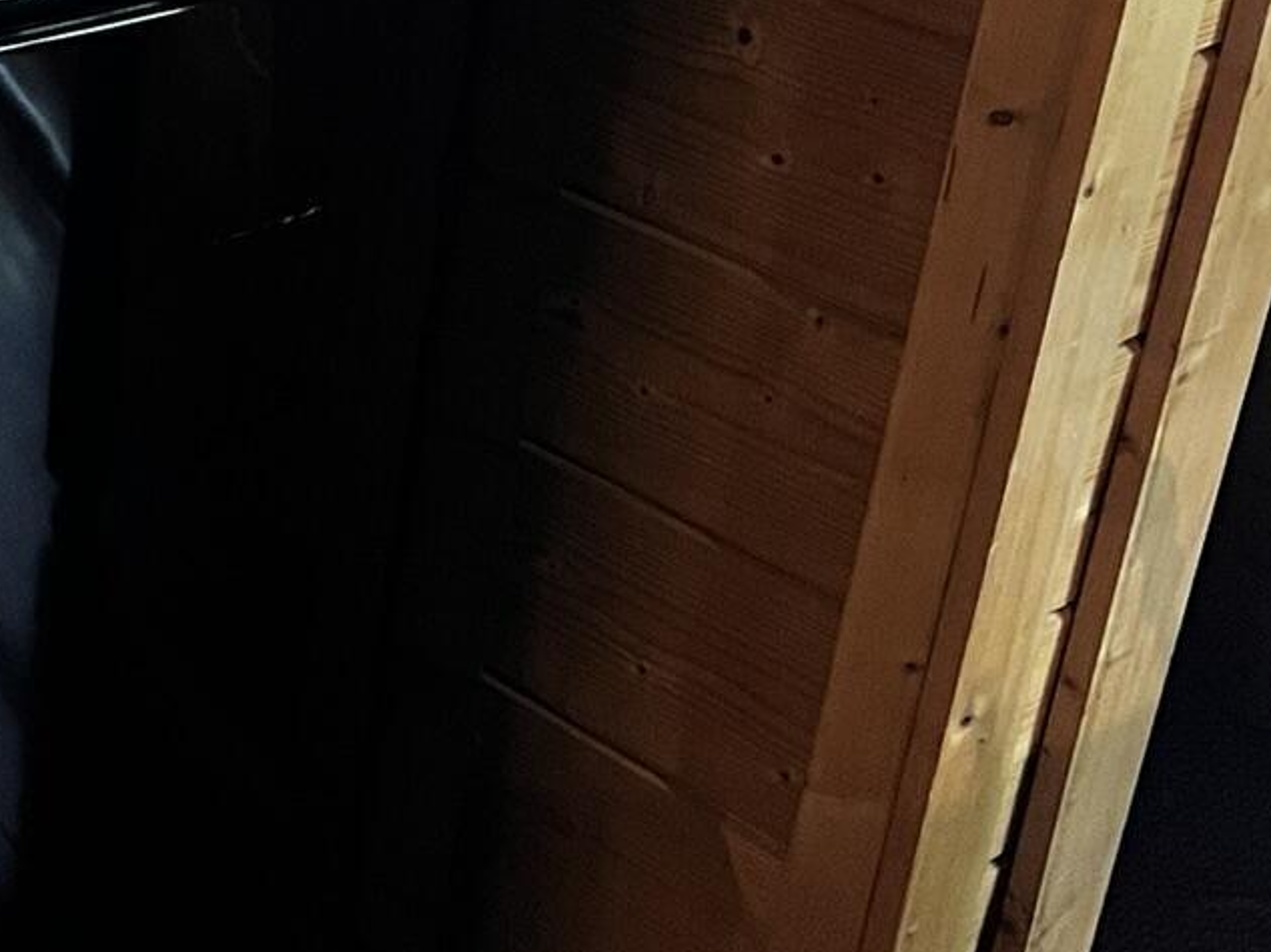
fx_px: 3083
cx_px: -559
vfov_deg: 17.3
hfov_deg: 20.4
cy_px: 84
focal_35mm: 84
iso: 500
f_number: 1.5
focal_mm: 5.7
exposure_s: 1/40
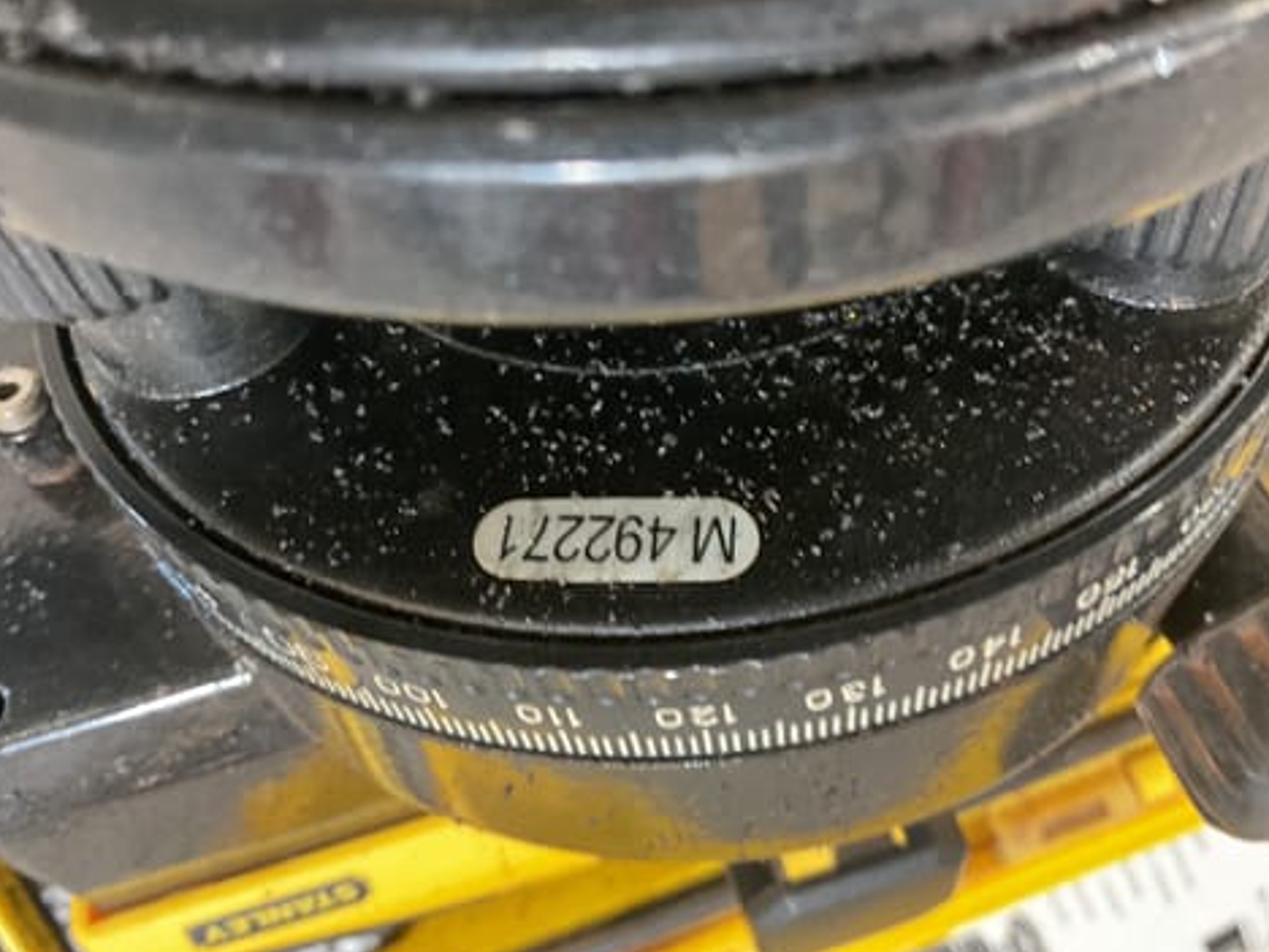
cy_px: 457
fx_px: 1136
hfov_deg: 58.3
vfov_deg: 45.4
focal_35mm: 31
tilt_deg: -71.9
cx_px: 662
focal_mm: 3
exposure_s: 1/25
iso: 400
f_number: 1.8
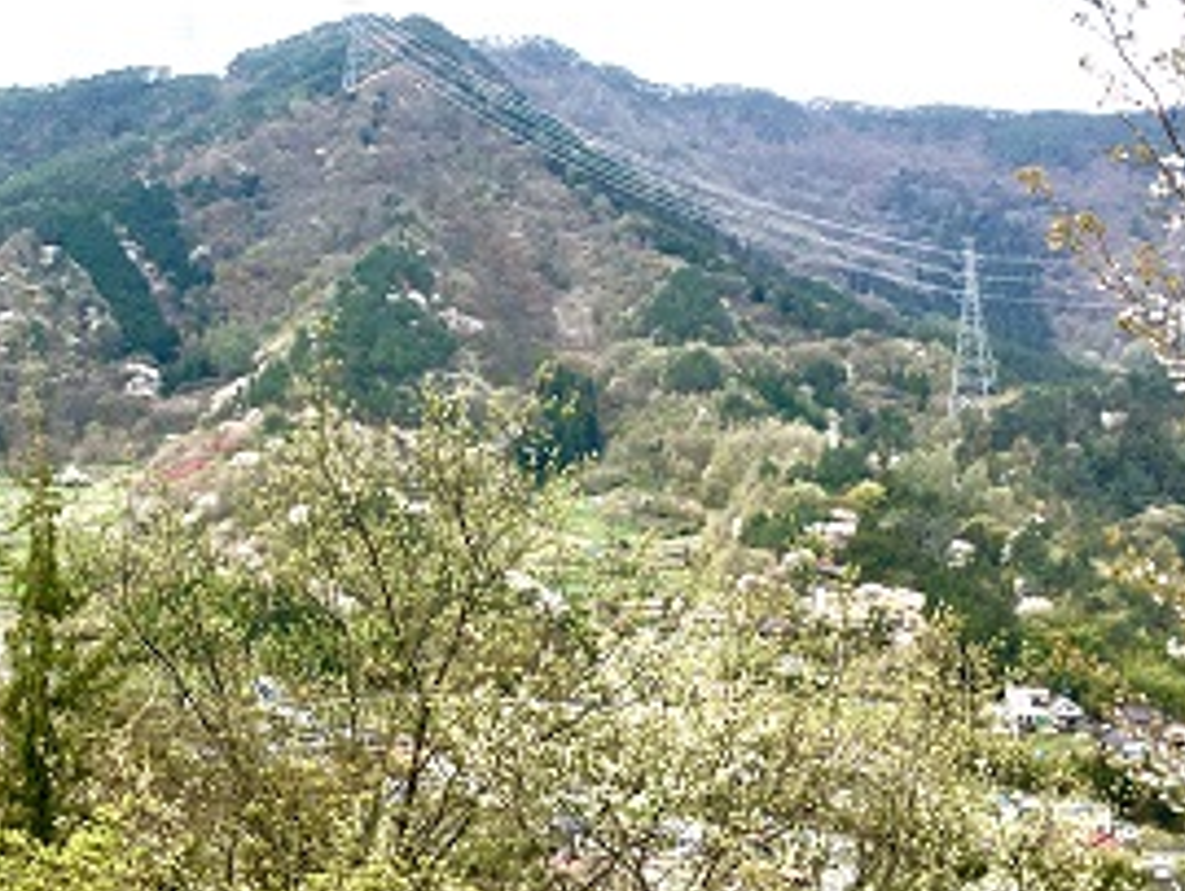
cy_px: 340
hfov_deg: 32.7
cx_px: 325
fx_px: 1987
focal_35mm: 58
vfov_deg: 25.2
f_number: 2.2
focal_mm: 4.15
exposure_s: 1/1709
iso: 25
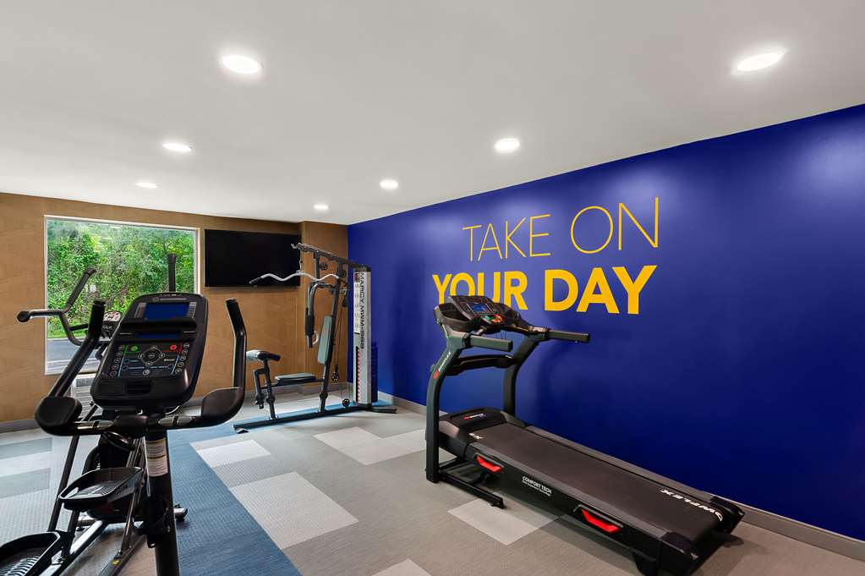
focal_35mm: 16
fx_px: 396
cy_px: 288
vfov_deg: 72.0
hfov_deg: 95.0
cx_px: 432
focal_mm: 11
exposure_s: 1/2
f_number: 7.1
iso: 320
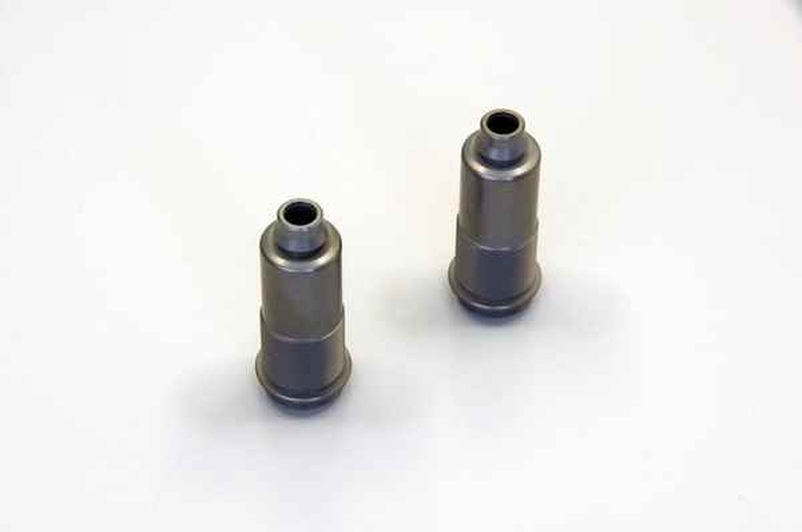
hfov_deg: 14.4
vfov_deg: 9.6
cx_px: 401
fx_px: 3169
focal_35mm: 142
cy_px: 266
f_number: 22
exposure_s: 1
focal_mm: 95
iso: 200
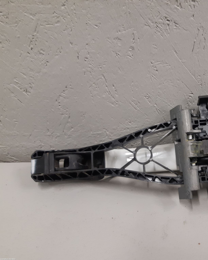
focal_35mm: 34
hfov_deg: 41.2
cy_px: 130
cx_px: 171
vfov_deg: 52.8
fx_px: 262
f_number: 1.7
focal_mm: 3.93
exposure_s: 1/50
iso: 125
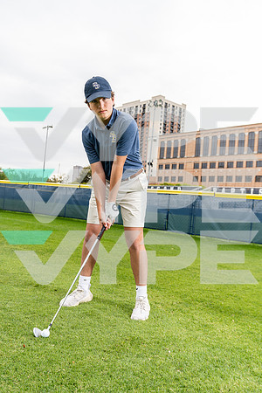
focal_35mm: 33
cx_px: 131
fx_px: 360
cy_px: 196
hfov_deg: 40.0
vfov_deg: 57.2
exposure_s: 1/250
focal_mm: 33
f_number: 4.5
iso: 100
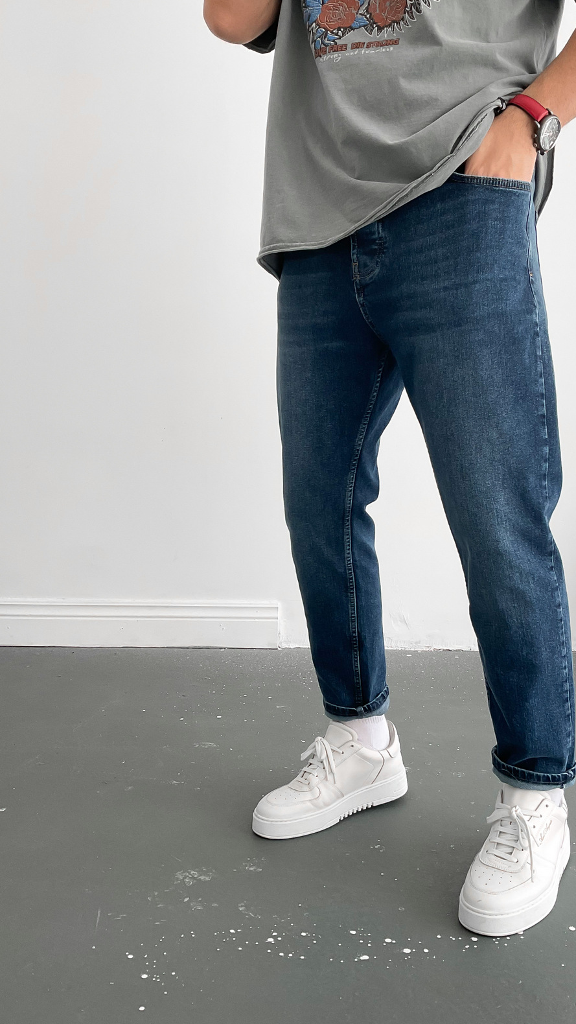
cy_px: 509
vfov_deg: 61.0
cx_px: 363
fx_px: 869
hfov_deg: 36.5
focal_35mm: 32
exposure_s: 1/120
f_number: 1.8
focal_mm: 3
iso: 40
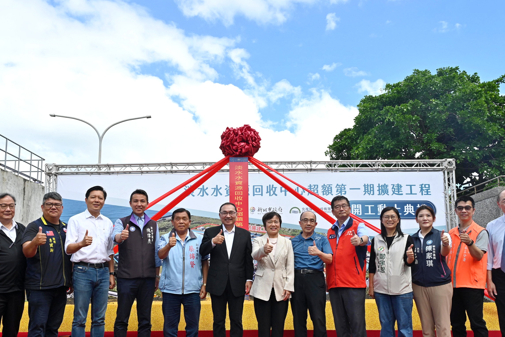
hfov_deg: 55.7
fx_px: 477
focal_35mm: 34
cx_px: 234
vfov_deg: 38.7
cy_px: 202
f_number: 5.6
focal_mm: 24
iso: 140
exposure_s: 1/500
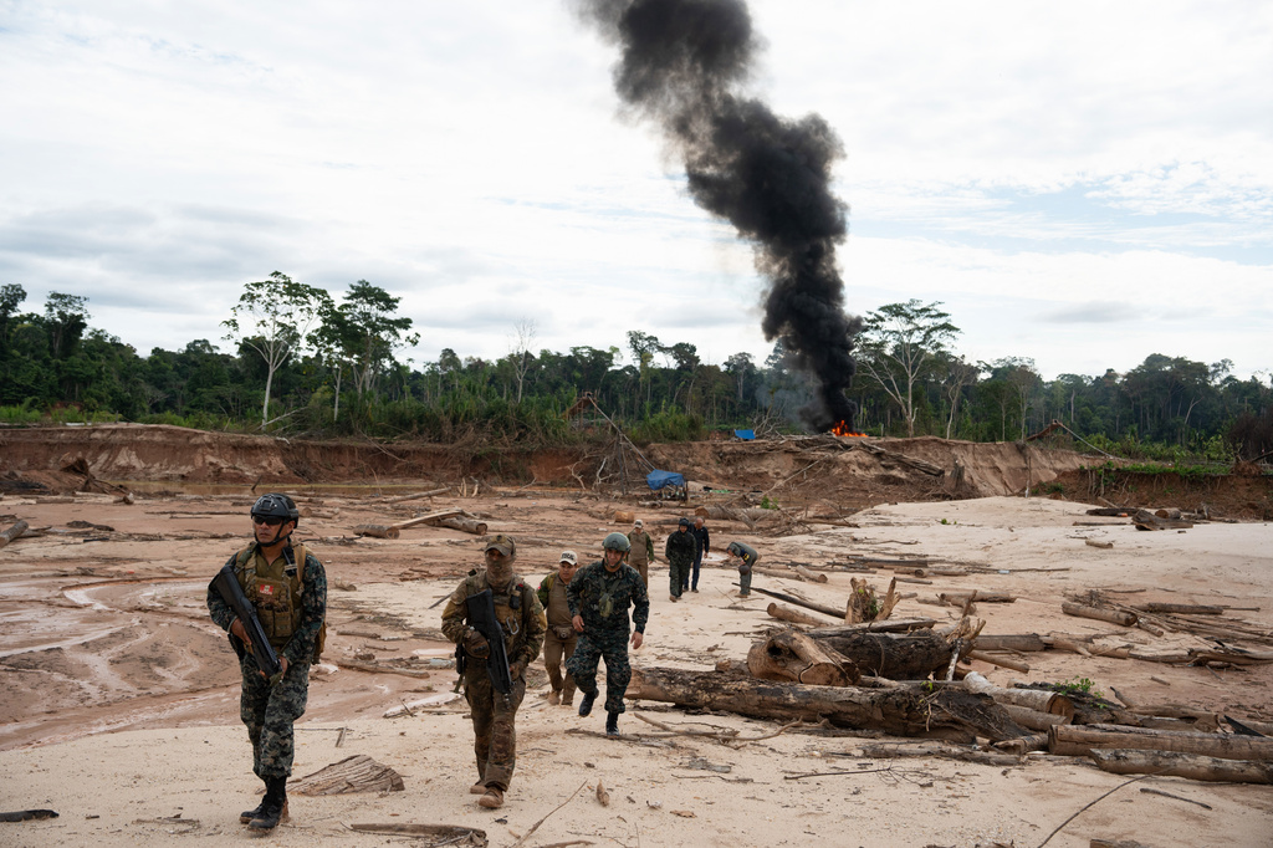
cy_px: 424
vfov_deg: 34.2
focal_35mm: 39
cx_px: 636
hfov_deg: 49.6
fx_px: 1379
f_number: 4
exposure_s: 1/2500
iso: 400
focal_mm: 39
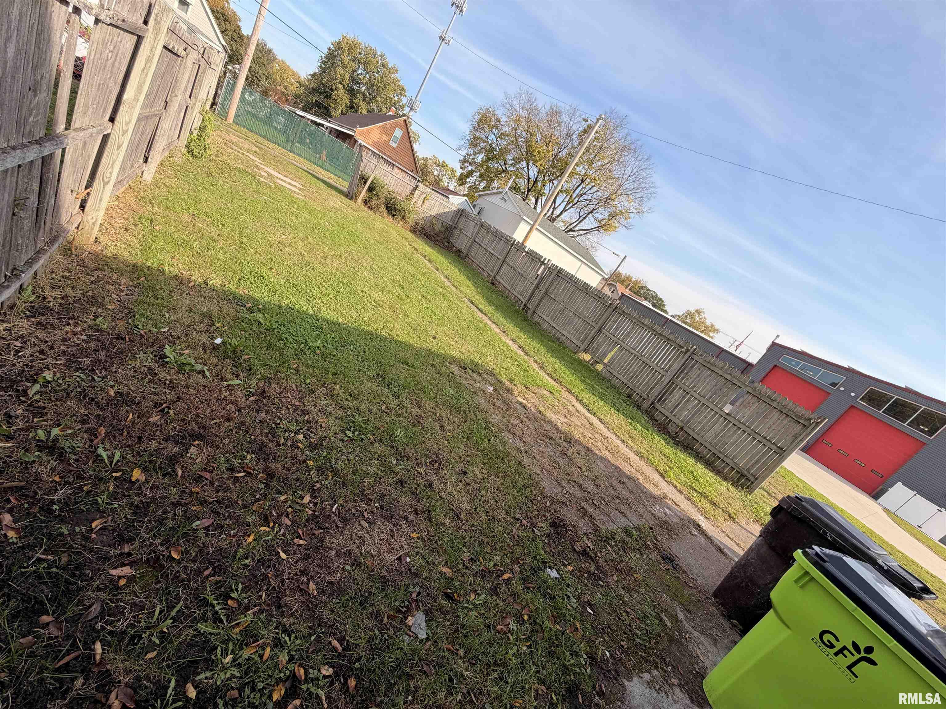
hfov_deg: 102.1
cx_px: 473
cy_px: 354
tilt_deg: -16.2
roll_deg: -31.7
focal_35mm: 14
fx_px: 383
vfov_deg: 85.7
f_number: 2.2
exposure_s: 1/717
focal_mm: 2.22
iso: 40
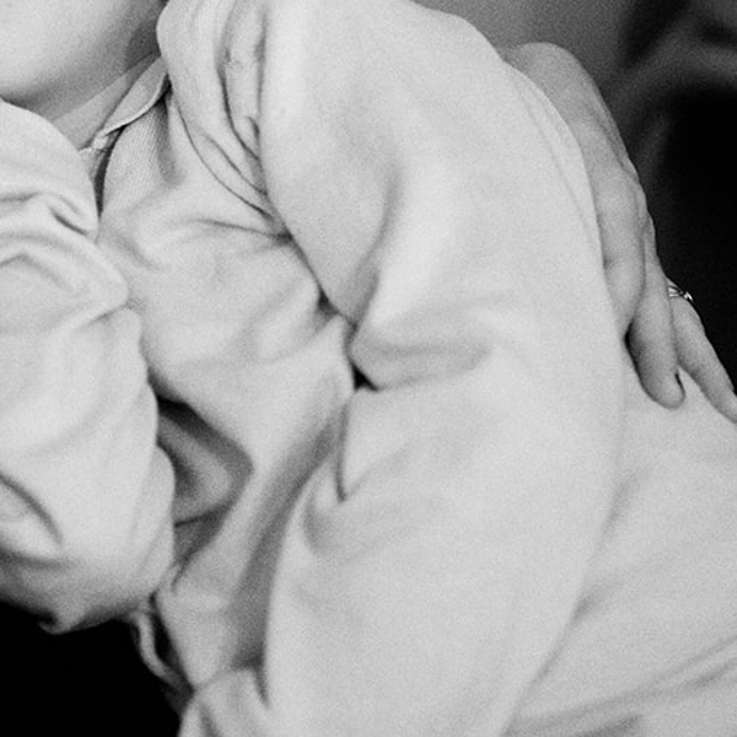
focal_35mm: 225
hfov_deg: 7.8
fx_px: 5420
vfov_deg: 7.7
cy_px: -96
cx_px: 44
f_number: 1.2
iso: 1000
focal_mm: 56
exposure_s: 1/100
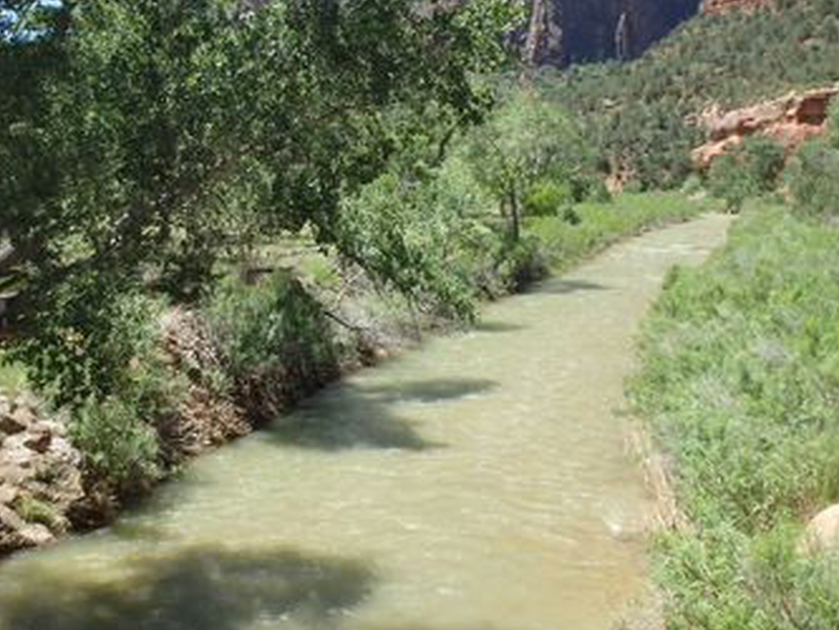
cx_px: 365
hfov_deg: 44.7
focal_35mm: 42
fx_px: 1018
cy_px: 185
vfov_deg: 33.9
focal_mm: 5
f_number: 3.9
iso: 125
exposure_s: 1/500
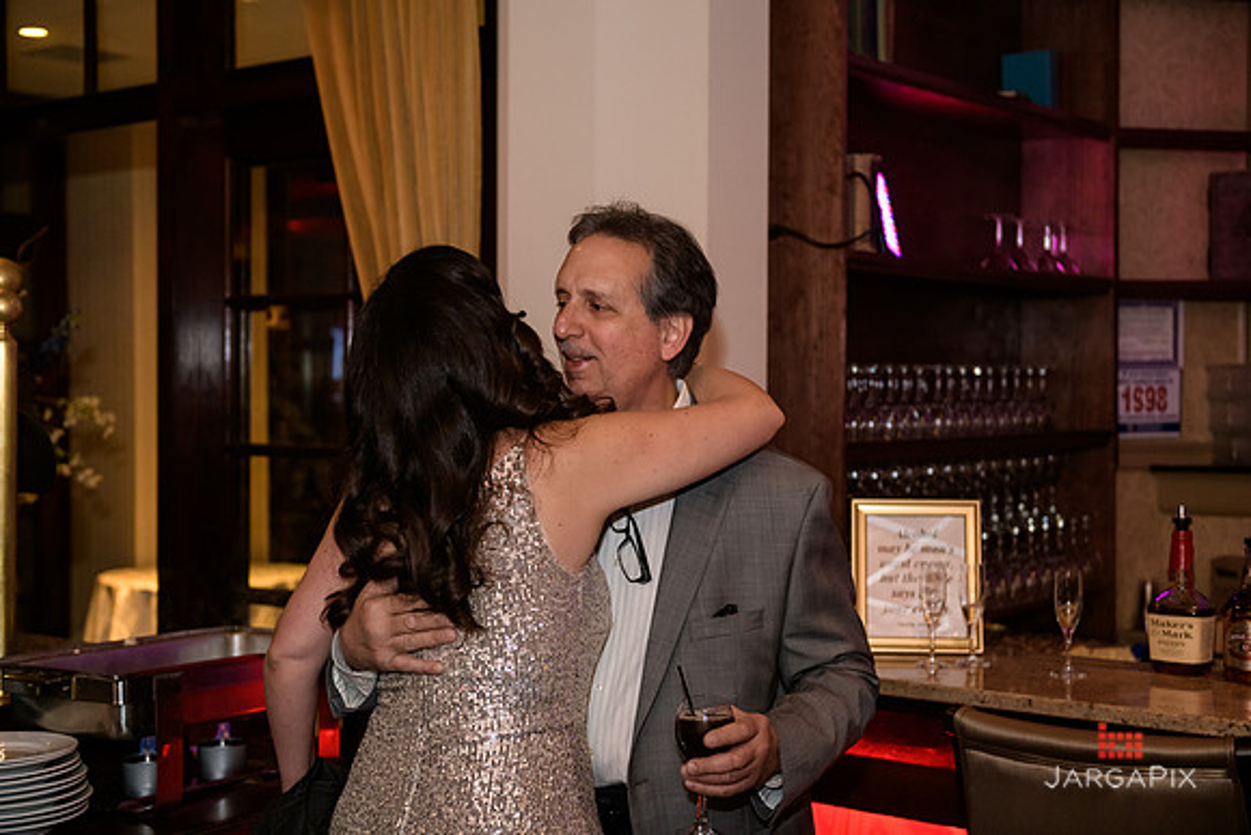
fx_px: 1738
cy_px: 418
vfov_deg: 27.0
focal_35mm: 50
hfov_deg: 39.6
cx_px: 626
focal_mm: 50
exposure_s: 1/125
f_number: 3.2
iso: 1600
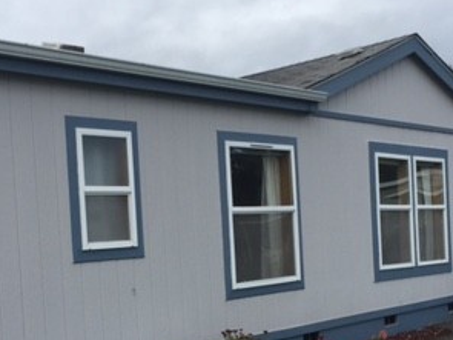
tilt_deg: -2.9
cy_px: 282
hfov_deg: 30.7
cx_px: 232
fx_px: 824
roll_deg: +3.9
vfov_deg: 22.9
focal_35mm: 63
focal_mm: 4.15
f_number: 2.2
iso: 32
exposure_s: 1/1319
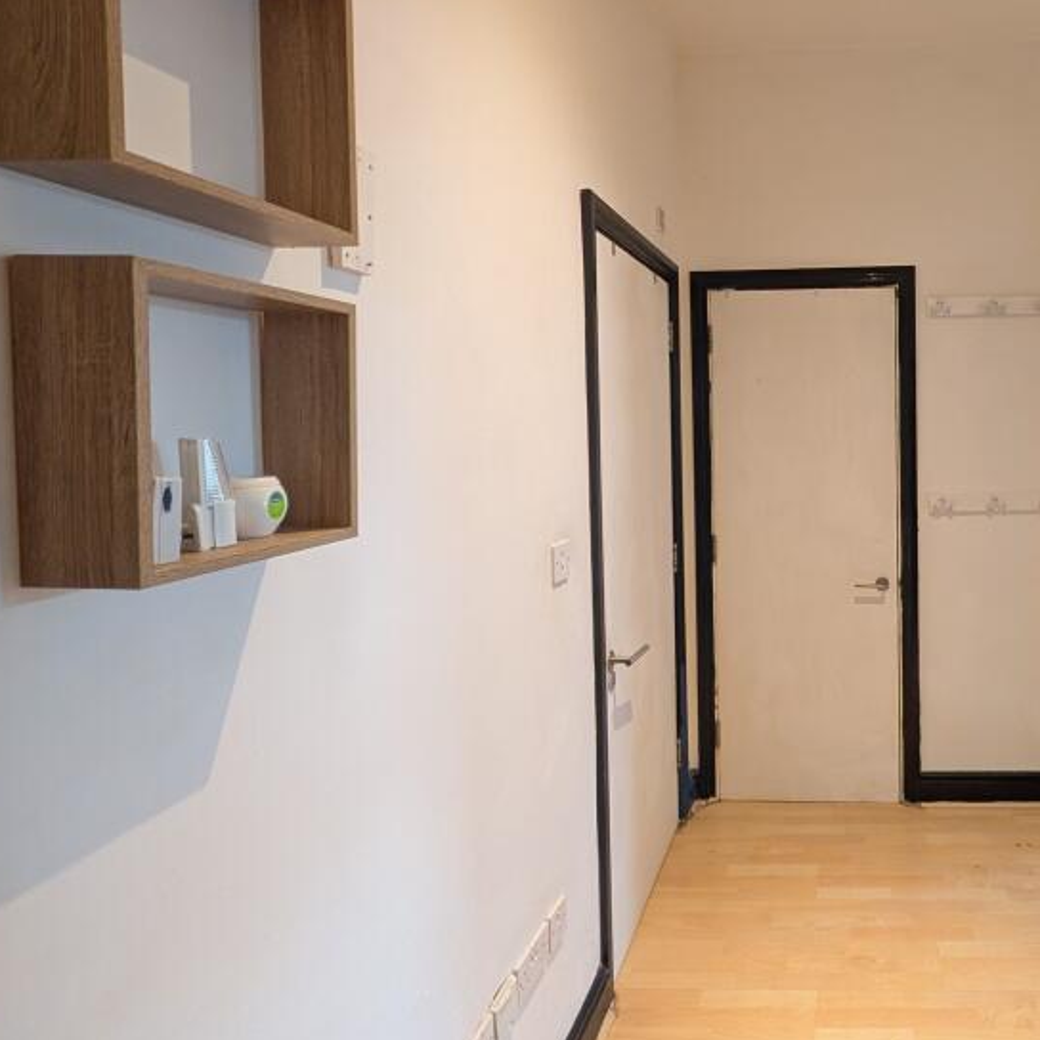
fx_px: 680
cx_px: 830
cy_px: 443
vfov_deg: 74.4
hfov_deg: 67.9
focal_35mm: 20
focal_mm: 2.02
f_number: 1.7
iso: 520
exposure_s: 1/50
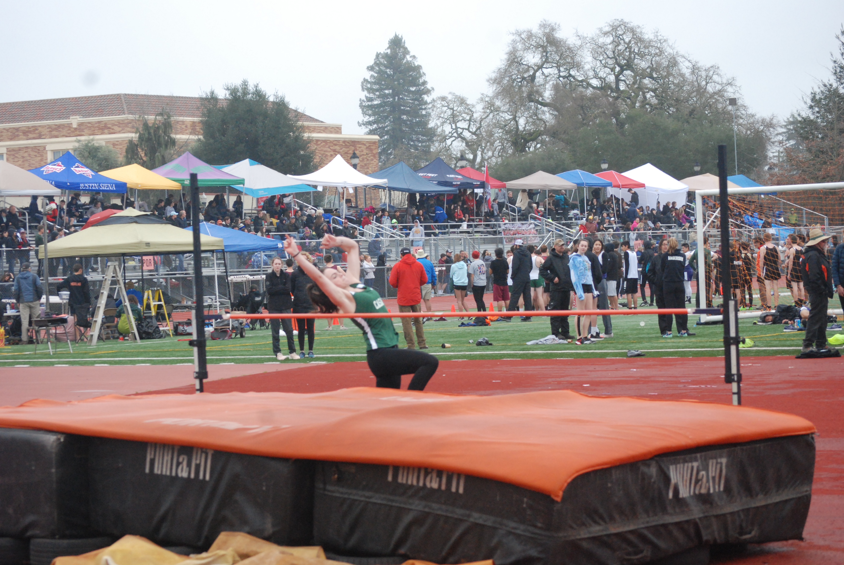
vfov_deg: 13.5
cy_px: 282
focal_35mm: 102
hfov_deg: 20.0
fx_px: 2394
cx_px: 422
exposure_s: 1/800
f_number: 7.1
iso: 1000
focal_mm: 68
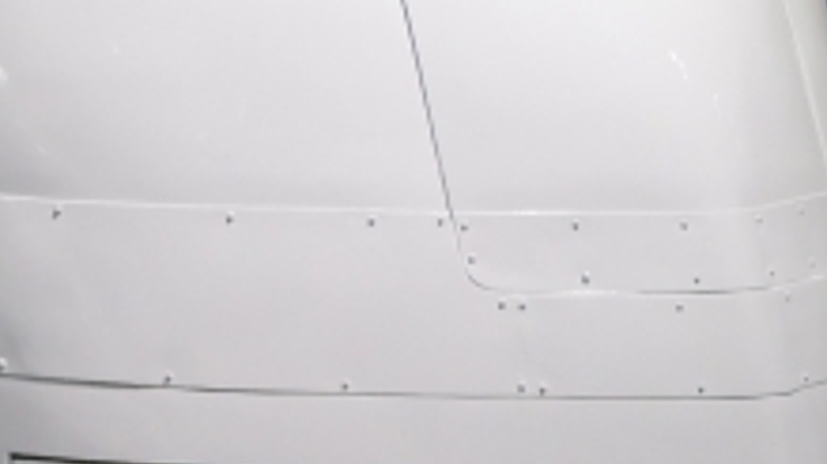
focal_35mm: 179
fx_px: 3932
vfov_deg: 6.7
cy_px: -219
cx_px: -650
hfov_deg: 11.2
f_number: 4
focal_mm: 25
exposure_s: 1/160
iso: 800
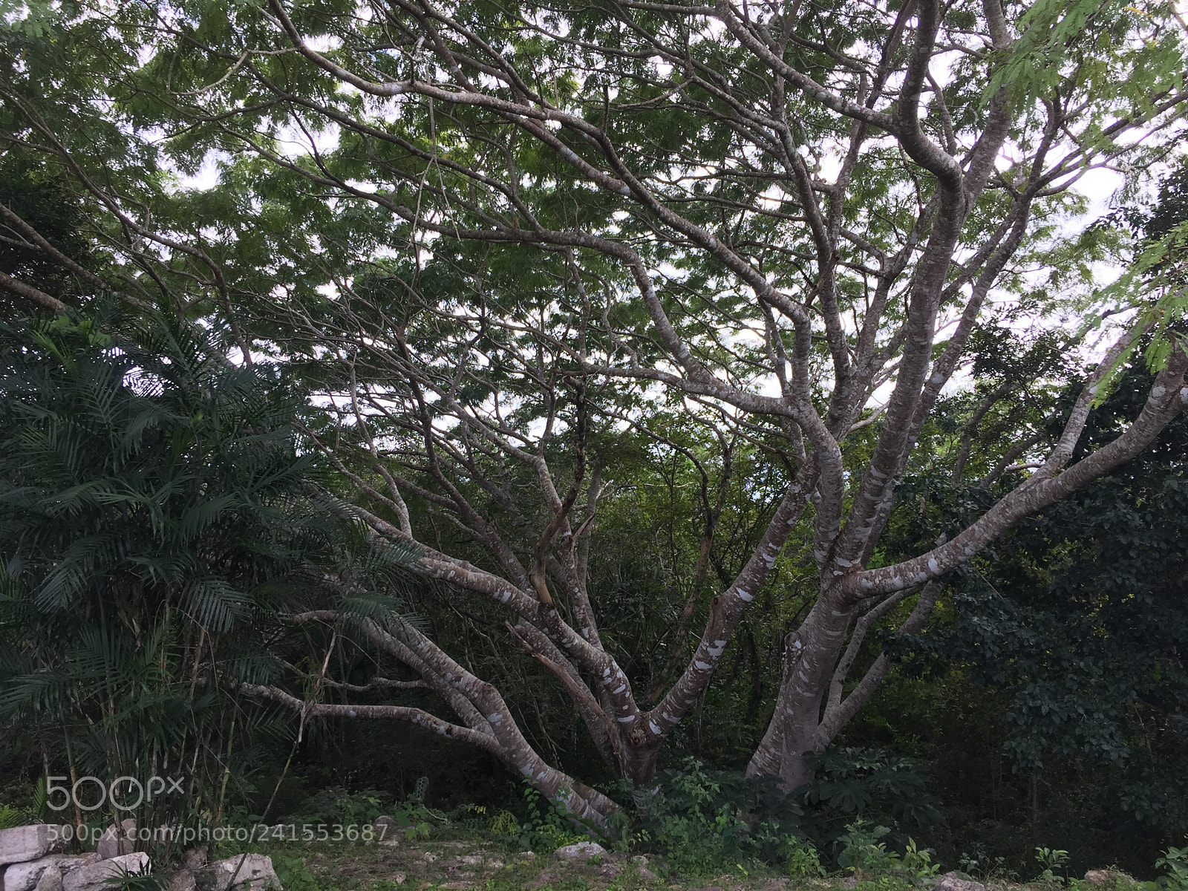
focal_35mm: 29
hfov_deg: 61.7
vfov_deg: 48.2
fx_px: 995
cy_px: 446
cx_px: 594
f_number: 2.2
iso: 32
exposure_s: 1/209
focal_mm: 4.15
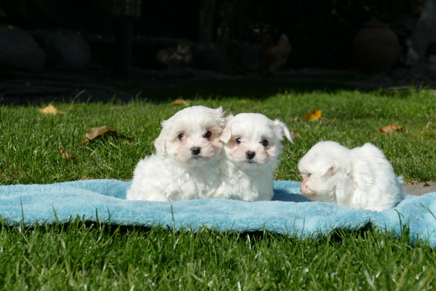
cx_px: 218
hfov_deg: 15.2
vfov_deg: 10.2
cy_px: 146
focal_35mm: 135
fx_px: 1635
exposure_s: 1/1300
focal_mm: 49.07
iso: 125
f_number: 3.9
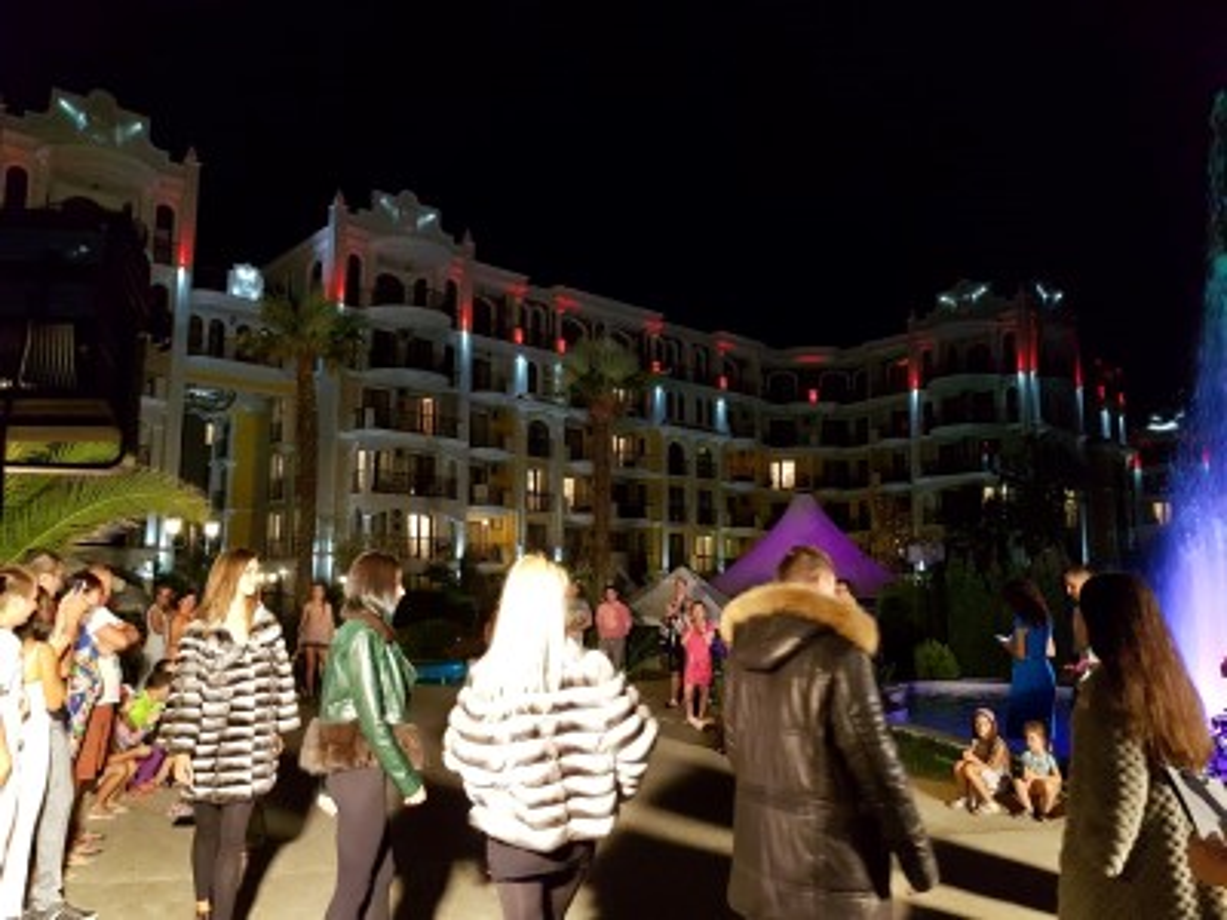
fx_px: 922
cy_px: 460
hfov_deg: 67.3
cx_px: 614
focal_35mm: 26
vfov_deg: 53.1
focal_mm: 4.2
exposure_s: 1/50
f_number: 1.7
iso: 500
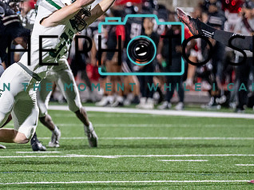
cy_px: 47
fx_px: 3959
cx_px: -3
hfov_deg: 3.7
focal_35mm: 540
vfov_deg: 2.8
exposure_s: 1/1250
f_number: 2.8
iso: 2500
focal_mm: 200
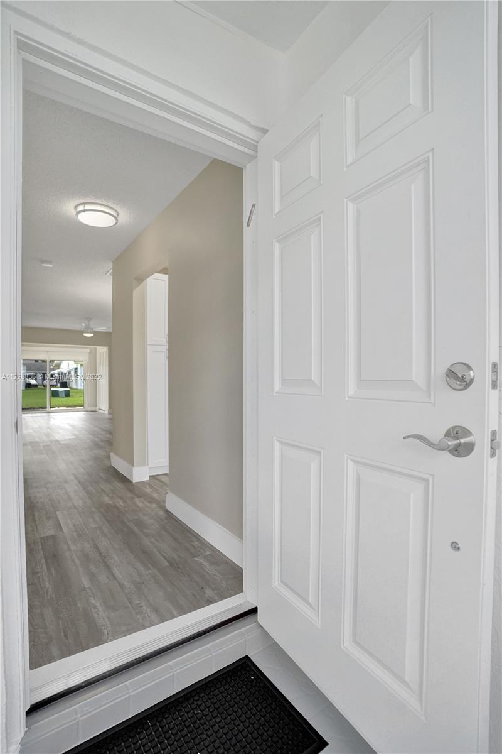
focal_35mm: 16
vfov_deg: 96.7
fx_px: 335
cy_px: 377
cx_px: 251
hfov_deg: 73.7
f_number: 4
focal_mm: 16
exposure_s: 1/400
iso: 1250
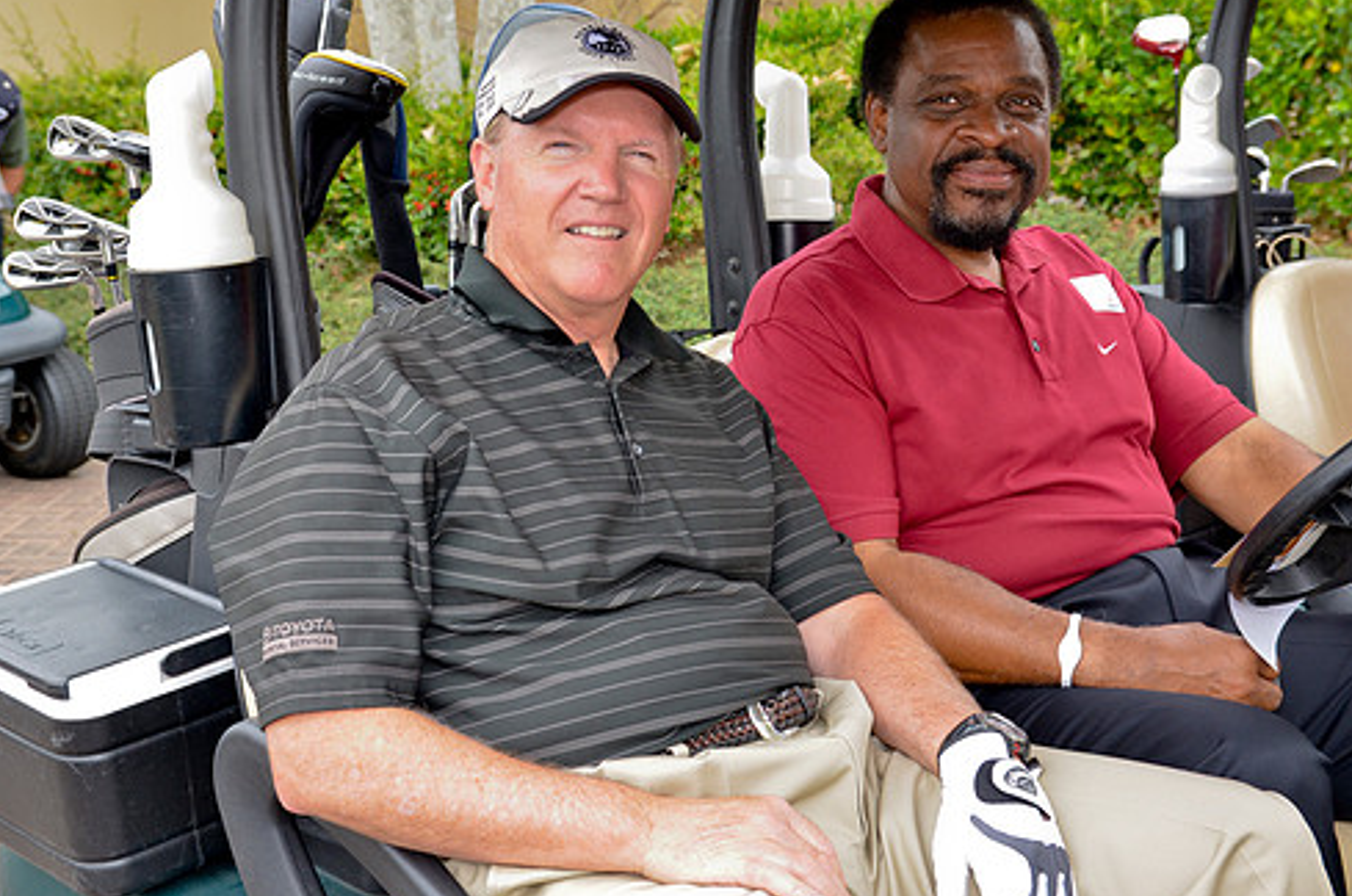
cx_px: 680
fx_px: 1934
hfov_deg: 38.5
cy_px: 401
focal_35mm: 52
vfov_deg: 26.1
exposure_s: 1/200
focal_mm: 29
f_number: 4.5
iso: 200
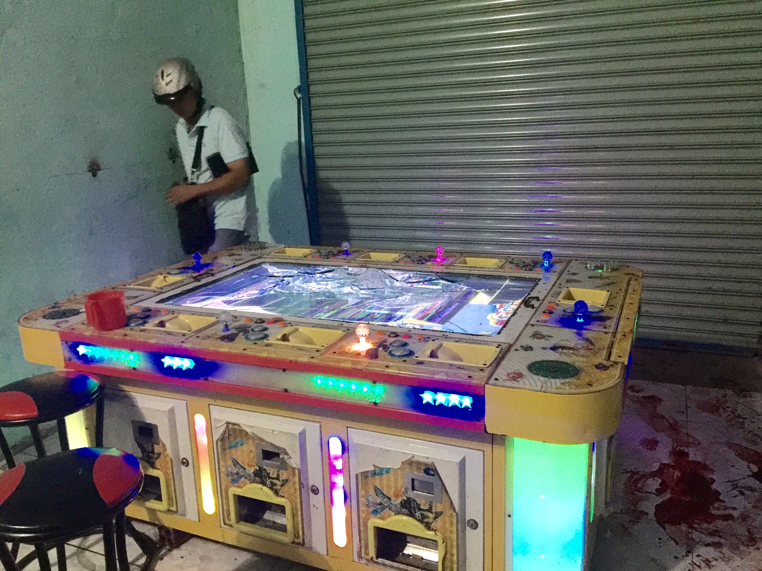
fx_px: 638
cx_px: 381
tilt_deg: -13.3
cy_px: 286
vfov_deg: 48.2
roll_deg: +2.2
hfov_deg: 61.7
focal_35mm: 29
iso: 200
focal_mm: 4.15
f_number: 2.2
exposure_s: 1/8
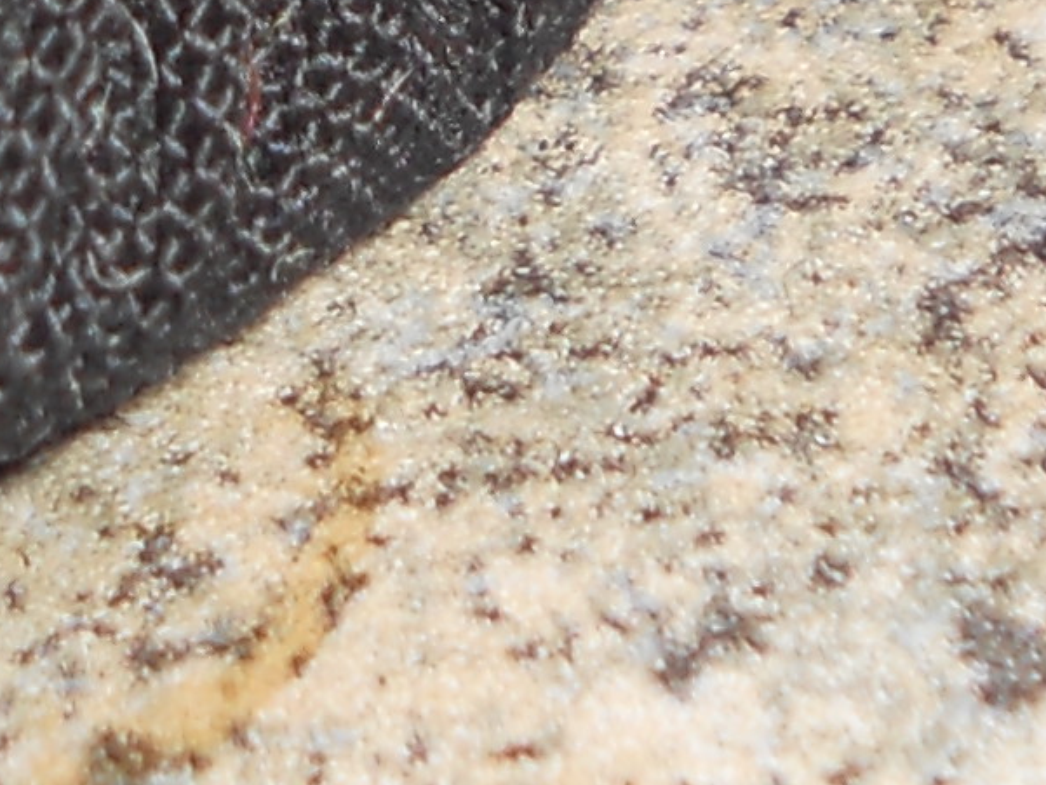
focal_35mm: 213
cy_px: -837
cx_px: 226
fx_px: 6438
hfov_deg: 9.3
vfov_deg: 6.7
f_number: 8.8
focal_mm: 5.8
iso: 80
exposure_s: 1/25
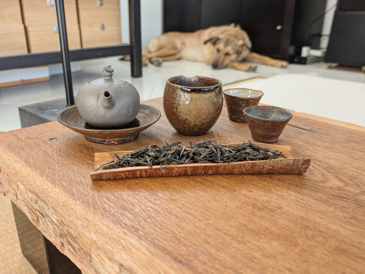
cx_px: 182
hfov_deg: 71.6
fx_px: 253
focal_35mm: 24
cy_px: 137
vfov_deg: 56.8
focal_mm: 6.9
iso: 20
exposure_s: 1/32
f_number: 1.7
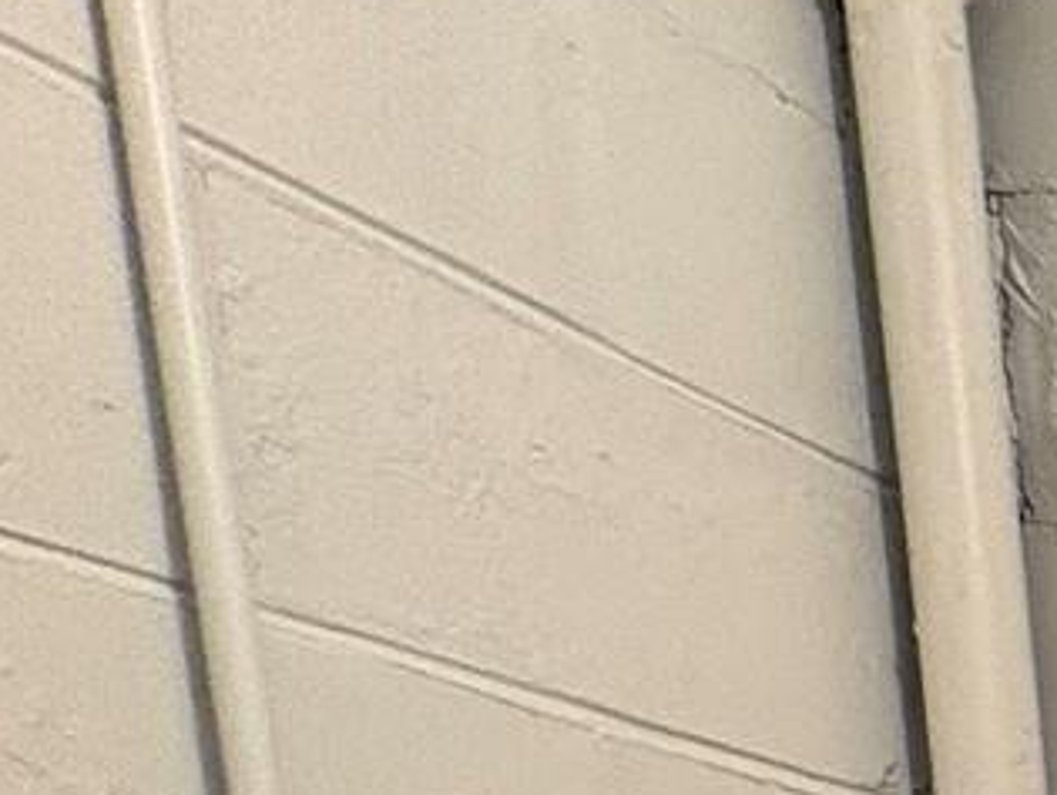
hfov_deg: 14.4
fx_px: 2170
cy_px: 1593
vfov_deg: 16.1
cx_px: 2654
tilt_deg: -6.9
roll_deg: -0.4
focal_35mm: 71
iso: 320
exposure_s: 1/60
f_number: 2.2
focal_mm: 2.22
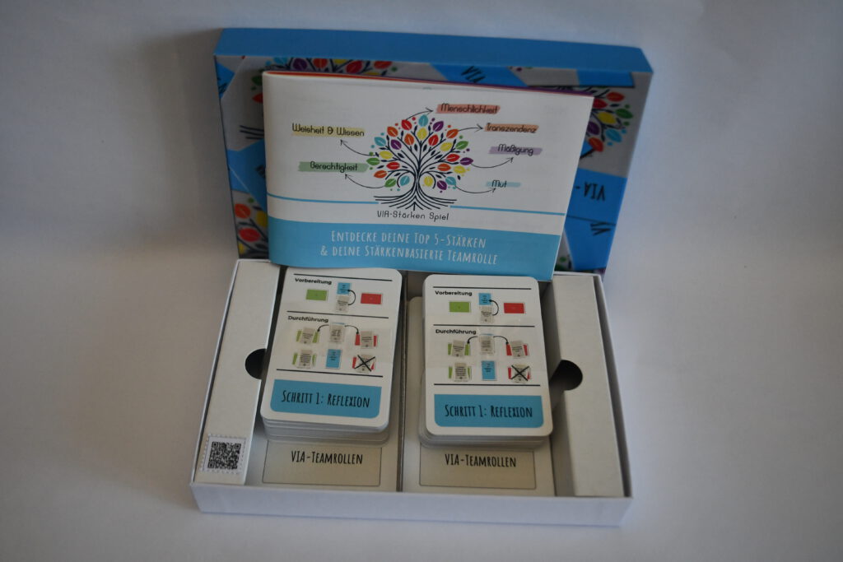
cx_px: 422
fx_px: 843
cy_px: 281
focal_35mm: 36
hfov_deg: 53.1
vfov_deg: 36.9
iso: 1100
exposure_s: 1/125
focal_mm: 24
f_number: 4
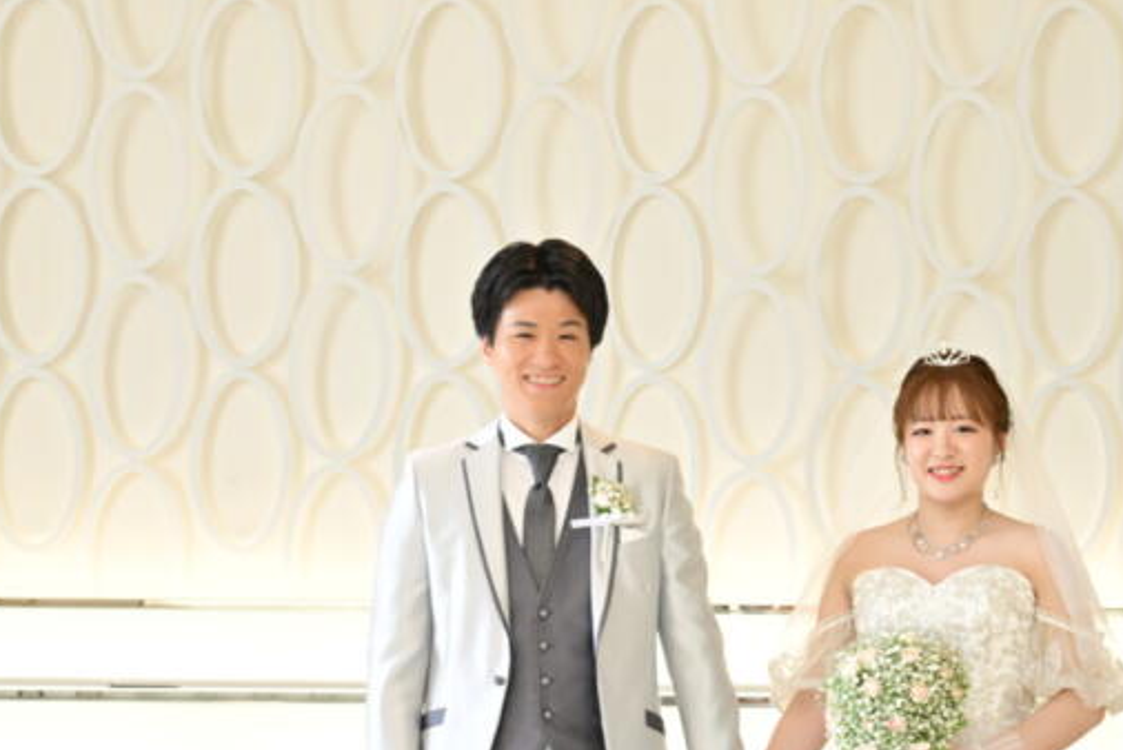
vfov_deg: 17.7
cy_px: 530
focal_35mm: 77
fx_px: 2403
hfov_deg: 26.1
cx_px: 766
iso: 1600
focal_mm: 52
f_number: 5.6
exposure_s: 1/160
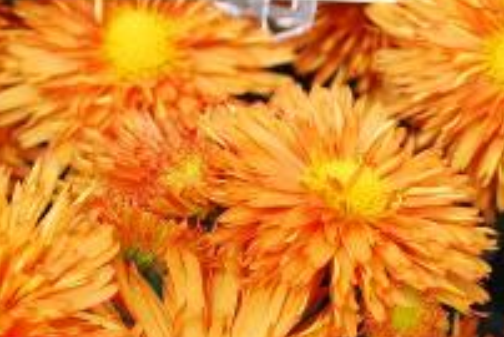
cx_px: 457
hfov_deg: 15.1
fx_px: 1877
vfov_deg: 10.2
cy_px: 302
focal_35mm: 134
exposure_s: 1/60
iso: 200
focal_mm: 45
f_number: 7.1
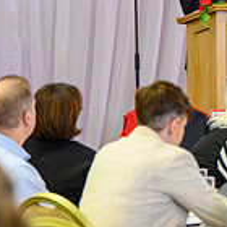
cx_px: 268
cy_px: 78
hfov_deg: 7.0
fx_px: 1847
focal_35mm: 249
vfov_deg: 7.0
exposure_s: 1/200
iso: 12800
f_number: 2.8
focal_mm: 70
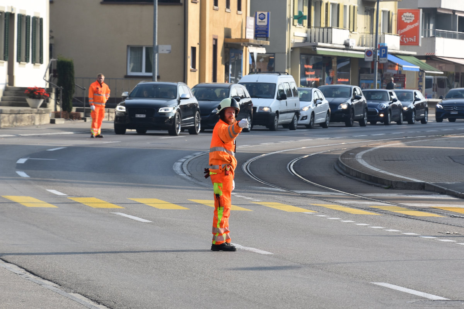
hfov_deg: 11.0
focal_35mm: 188
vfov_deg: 7.3
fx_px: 2416
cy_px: 154
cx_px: 232
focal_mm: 125
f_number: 8
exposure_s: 1/250
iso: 100
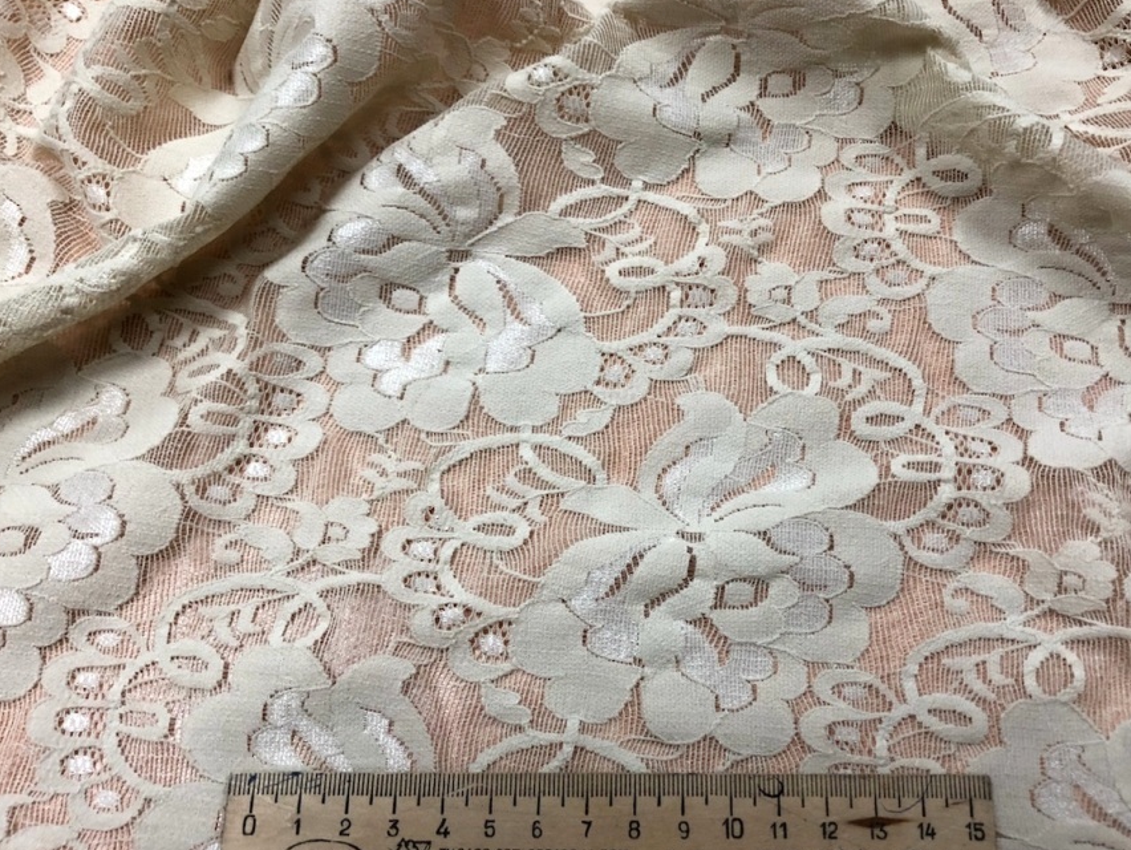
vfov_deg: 51.2
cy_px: 485
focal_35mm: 27
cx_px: 615
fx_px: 883
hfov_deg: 65.2
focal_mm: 4
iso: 125
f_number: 3
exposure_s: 1/40
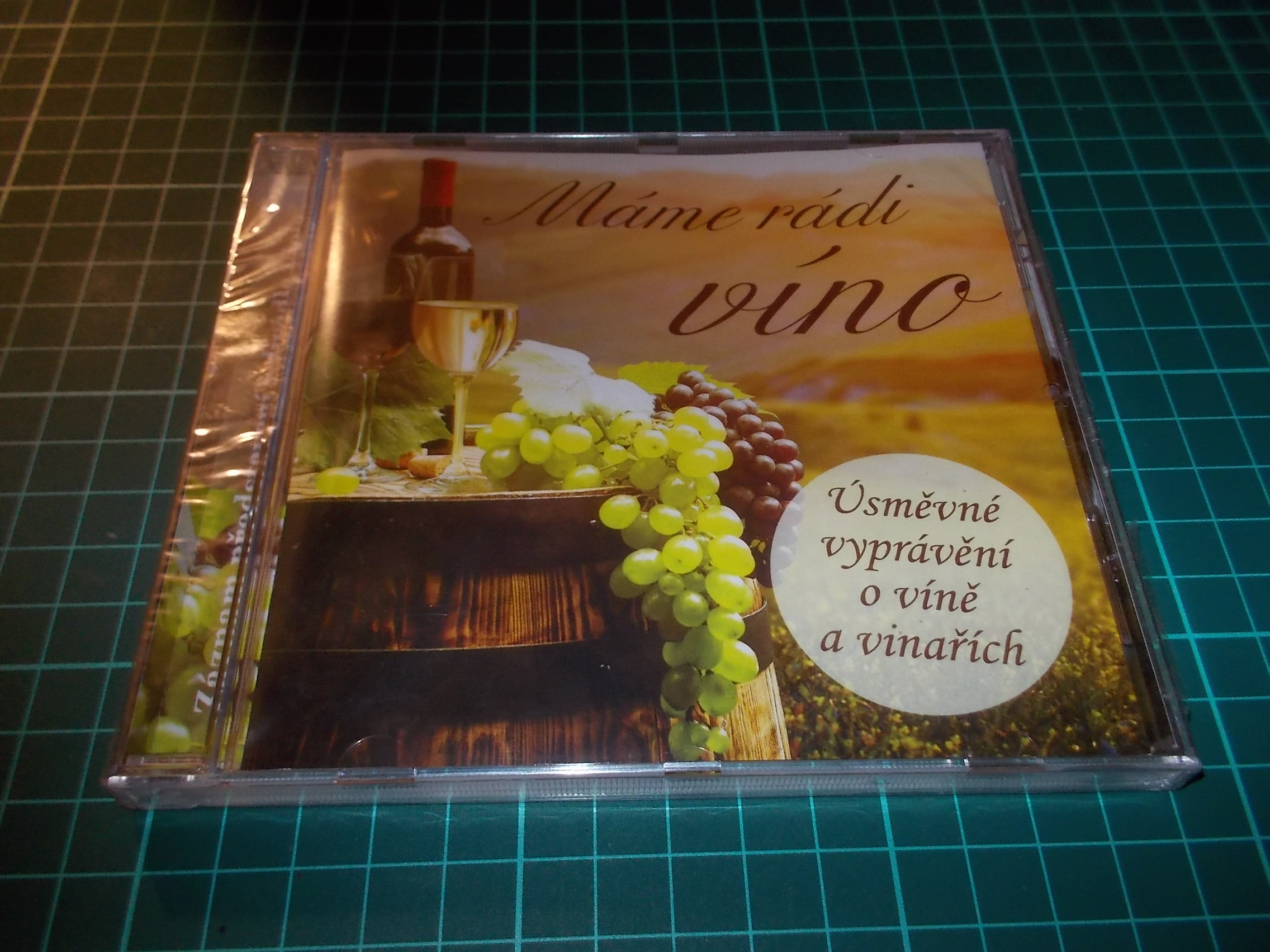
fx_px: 1064
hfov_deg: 61.7
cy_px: 476
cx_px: 635
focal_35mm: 29
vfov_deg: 48.2
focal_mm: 4.1
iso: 200
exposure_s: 1/30
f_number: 3.3
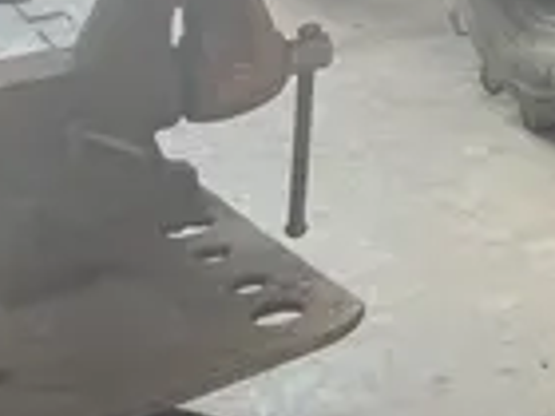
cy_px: -386
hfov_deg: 16.3
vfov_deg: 12.8
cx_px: 991
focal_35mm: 102
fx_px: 1635
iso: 40
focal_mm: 4.2
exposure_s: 1/121
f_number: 1.6
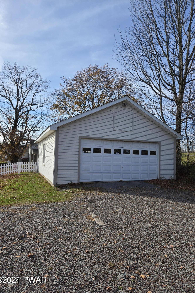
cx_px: 105
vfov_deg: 73.7
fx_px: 195
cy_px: 146
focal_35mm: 24
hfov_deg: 53.1
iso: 25
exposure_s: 1/1380
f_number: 1.8
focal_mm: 5.4
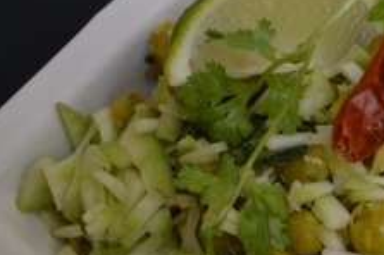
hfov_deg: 20.4
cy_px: 183
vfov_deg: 14.0
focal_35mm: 97
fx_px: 1033
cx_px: 379
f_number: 4.5
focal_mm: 30
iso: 720
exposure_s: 1/60
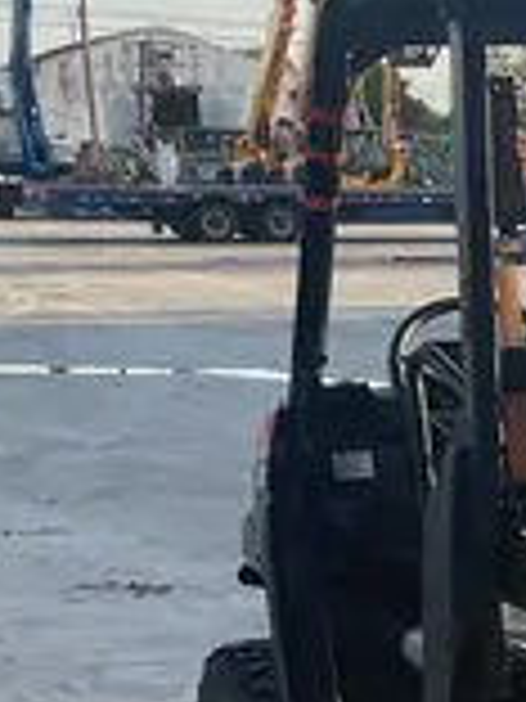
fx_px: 2472
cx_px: 899
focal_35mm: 122
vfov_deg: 14.9
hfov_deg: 11.4
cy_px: 1064
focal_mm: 4.2
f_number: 1.6
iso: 32
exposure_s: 1/550
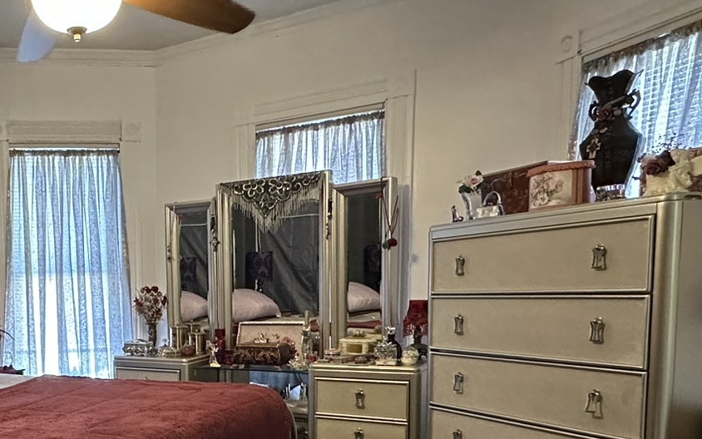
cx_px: 85
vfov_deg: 34.0
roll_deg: +0.8
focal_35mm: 36
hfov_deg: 48.9
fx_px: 689
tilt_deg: -6.0
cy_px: 367
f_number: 2.2
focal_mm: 2.22
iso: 1000
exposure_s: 1/60
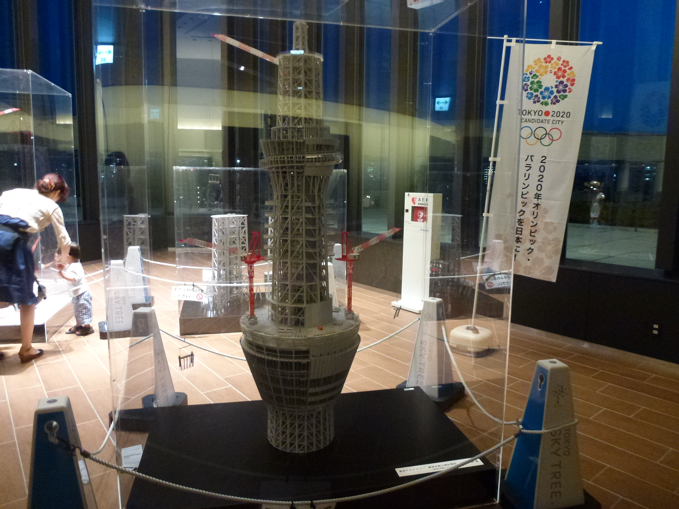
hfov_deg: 71.6
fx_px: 471
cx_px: 340
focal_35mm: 24
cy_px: 254
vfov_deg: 56.8
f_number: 3.3
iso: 400
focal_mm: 4.3
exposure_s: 1/10
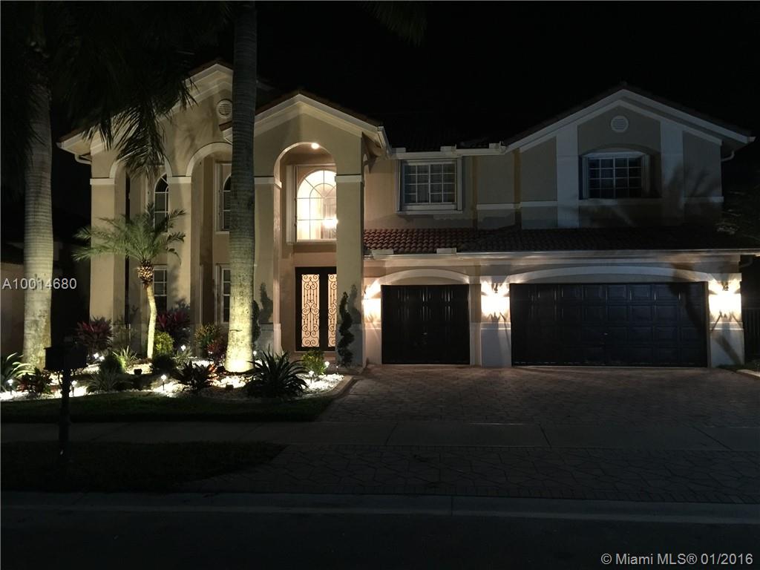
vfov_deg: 48.2
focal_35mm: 29
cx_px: 380
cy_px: 285
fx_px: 637
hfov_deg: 61.7
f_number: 2.2
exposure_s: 1/4
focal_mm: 4.15
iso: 160
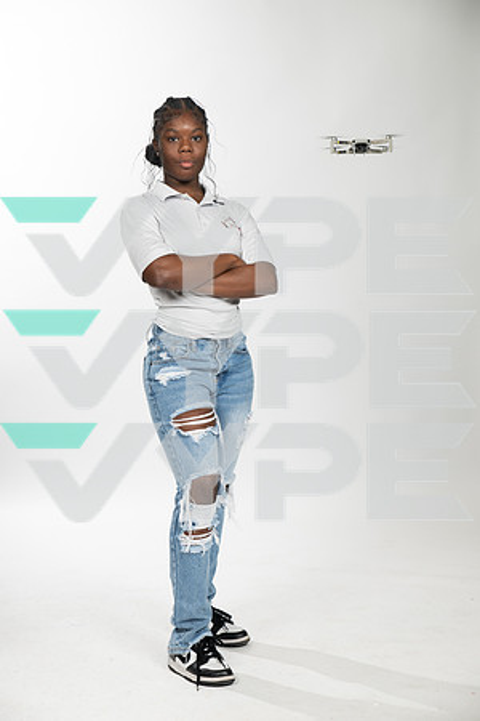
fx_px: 1400
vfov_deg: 28.8
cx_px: 240
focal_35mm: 70
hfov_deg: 19.5
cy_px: 360
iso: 200
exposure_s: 1/250
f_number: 5.6
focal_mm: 70
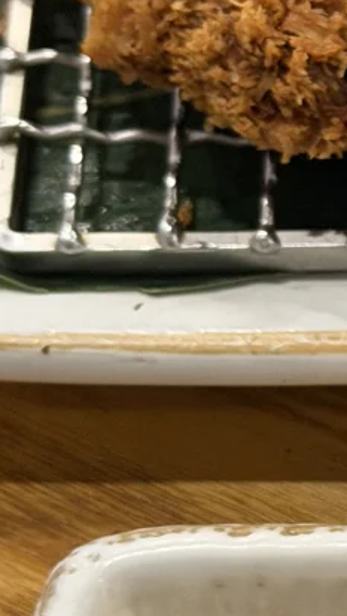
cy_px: 356
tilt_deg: -55.8
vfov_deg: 11.8
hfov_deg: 6.5
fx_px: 2976
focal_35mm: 182
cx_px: 715
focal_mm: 6.76
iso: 250
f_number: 1.78
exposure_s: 1/40
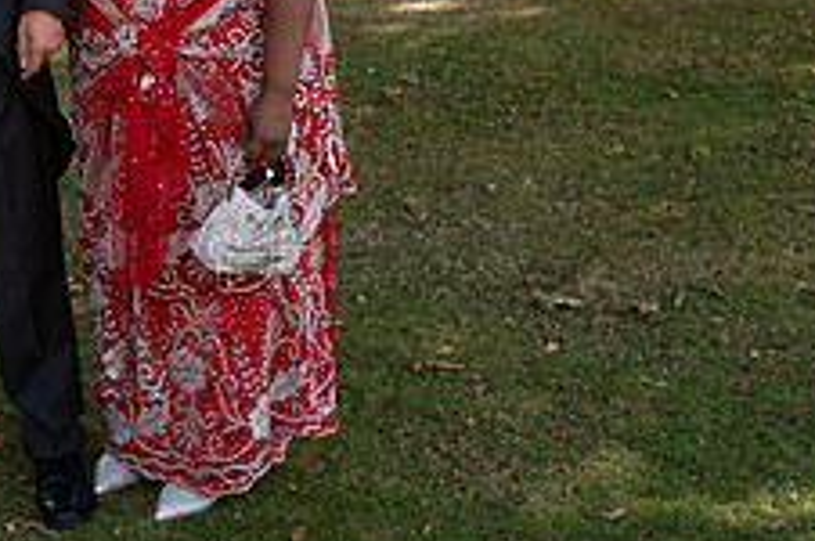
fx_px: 2035
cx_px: -47
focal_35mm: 90
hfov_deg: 21.6
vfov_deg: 14.9
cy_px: 14
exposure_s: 1/200
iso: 100
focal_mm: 35
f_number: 4
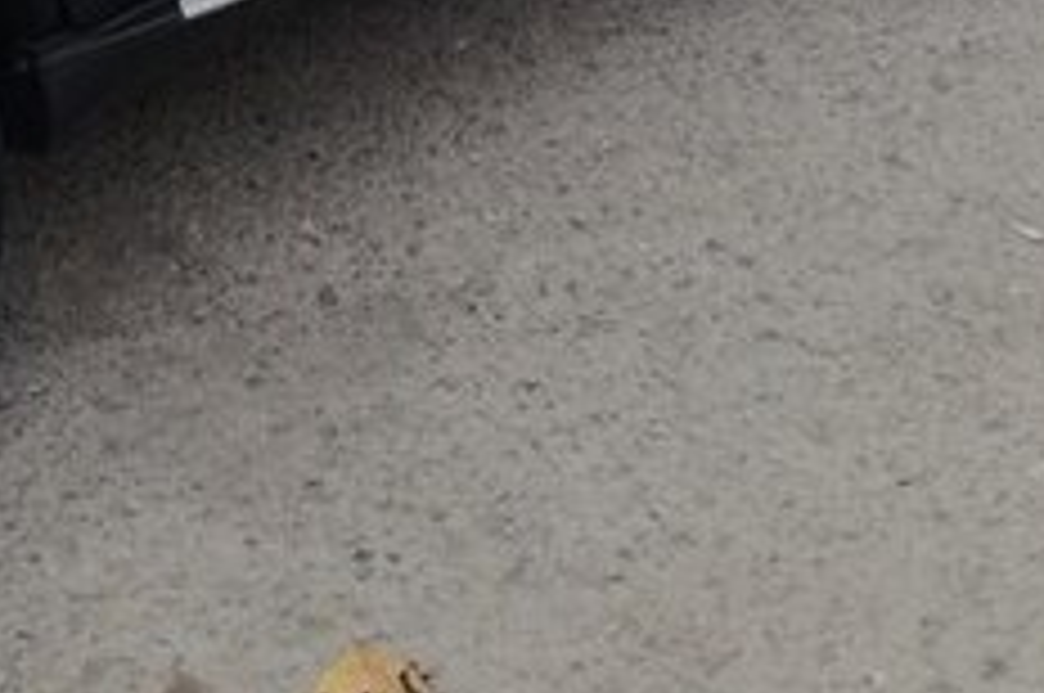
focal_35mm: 80
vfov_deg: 15.9
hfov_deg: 24.8
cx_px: 144
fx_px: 2317
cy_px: -272
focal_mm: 3.79
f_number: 2
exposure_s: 1/191
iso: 50
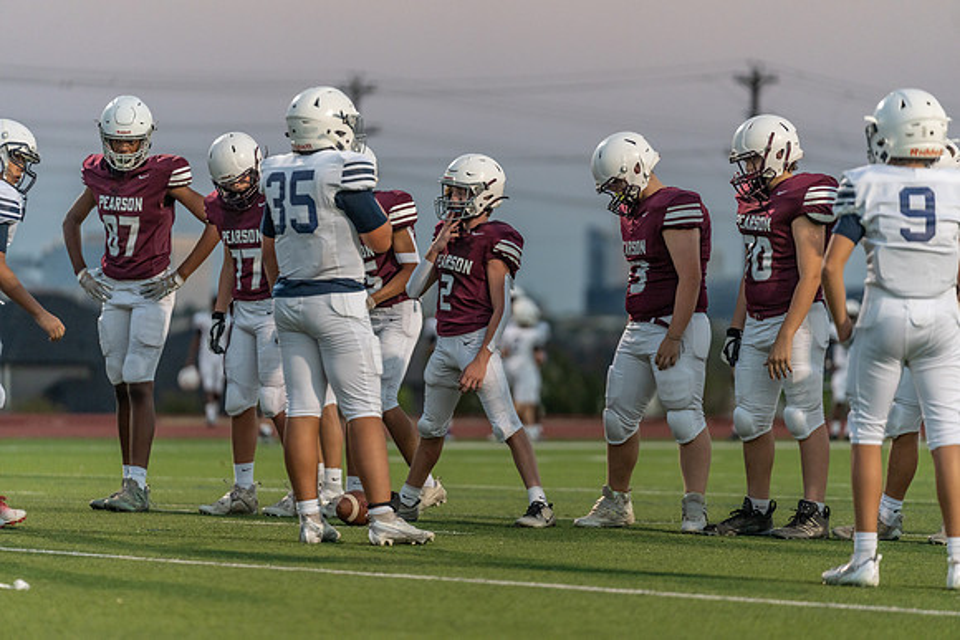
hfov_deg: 10.3
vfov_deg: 6.9
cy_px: 320
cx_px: 480
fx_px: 5334
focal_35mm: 200
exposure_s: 1/1250
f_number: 2.8
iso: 1000
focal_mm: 200
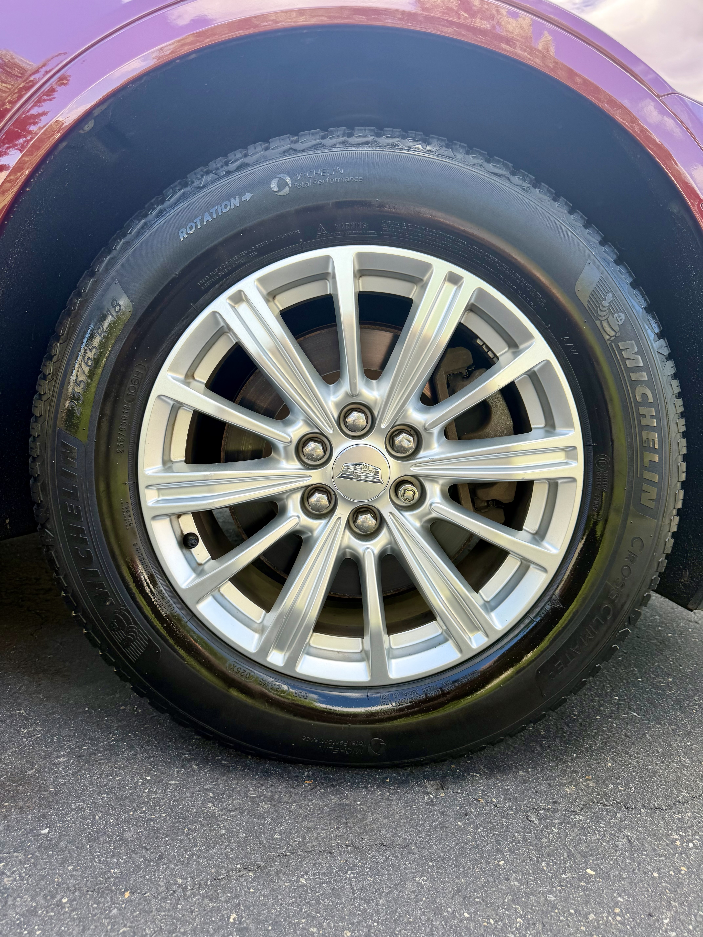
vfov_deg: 71.6
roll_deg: -1.5
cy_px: 468
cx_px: 352
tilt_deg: -8.0
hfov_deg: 56.8
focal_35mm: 24
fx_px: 650
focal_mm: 6.76
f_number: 1.78
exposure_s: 1/419
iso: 80
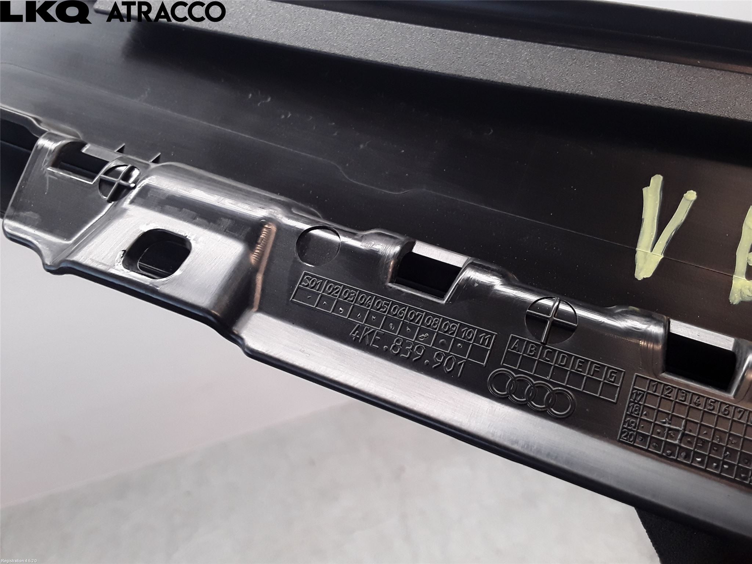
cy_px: 282
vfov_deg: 49.7
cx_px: 376
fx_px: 608
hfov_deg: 63.4
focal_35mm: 28
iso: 100
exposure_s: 1/100
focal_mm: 2.91
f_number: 1.9
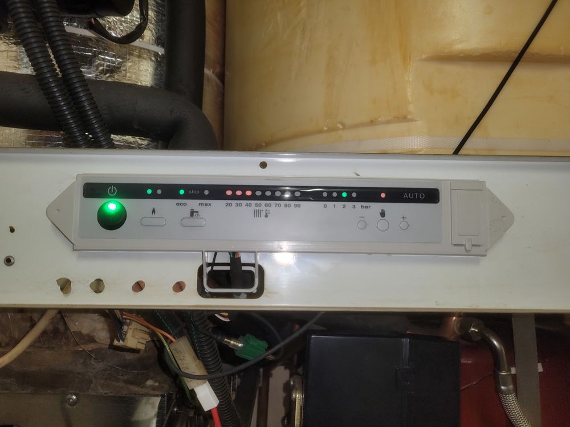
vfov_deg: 53.1
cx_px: 285
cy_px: 214
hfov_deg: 67.3
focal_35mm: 26
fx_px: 428
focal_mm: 5.4
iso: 80
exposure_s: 1/50
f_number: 1.8
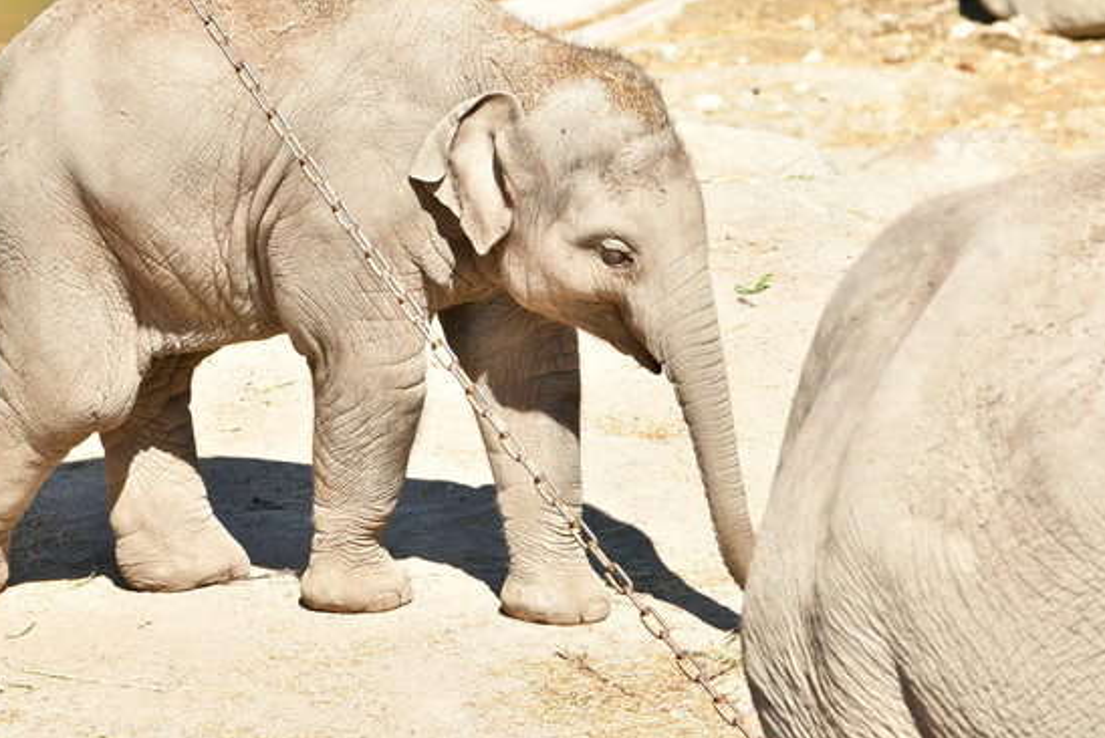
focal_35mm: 432
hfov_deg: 4.8
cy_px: 332
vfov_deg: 3.2
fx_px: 13266
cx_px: 492
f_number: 5
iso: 640
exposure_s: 1/2500
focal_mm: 185
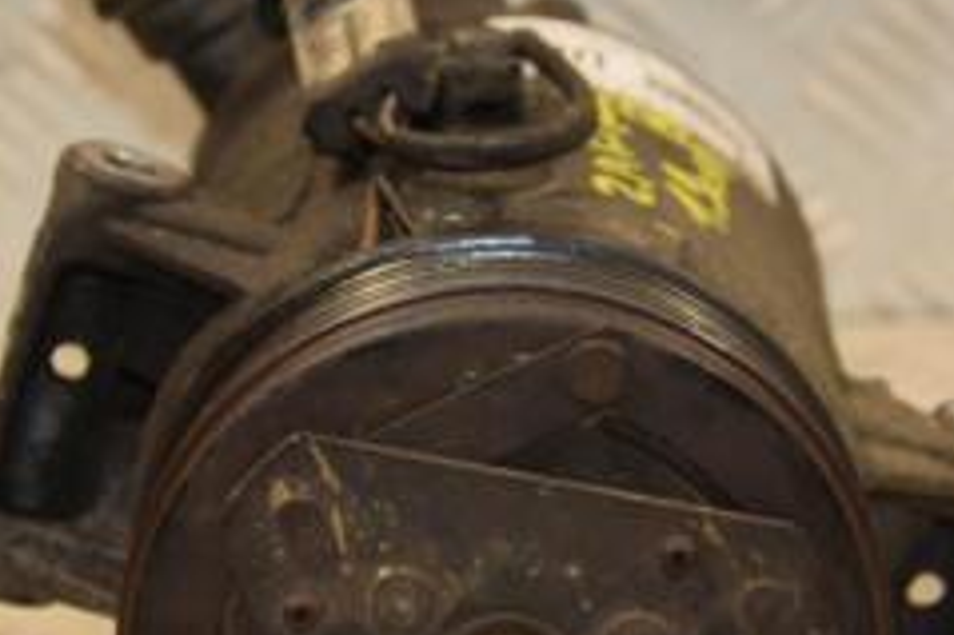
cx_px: 555
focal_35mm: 181
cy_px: 304
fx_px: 4793
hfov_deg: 11.4
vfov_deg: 7.6
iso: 800
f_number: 4.8
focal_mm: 48
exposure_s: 1/200
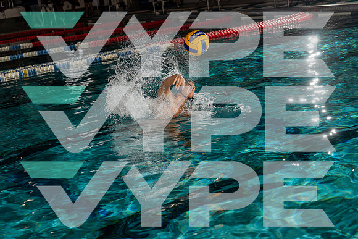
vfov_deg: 19.5
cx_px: 179
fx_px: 696
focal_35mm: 70
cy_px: 120
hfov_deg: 28.8
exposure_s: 1/250
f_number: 4
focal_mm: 70
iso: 100
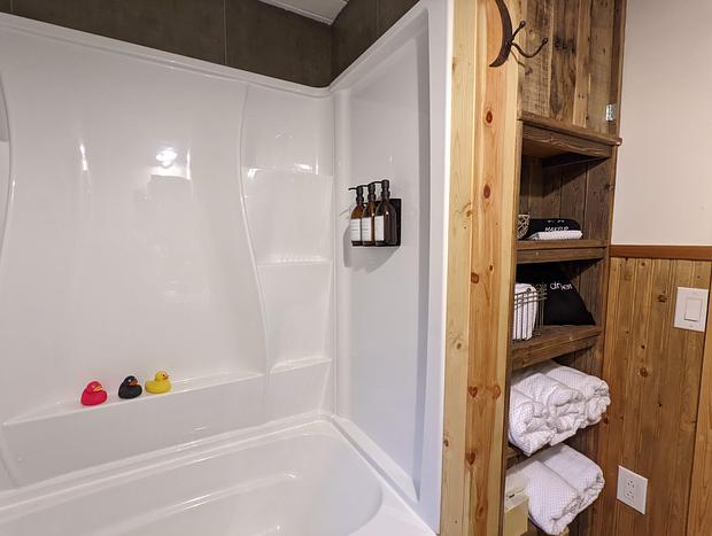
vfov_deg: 78.3
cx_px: 356
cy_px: 268
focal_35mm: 16
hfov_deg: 94.4
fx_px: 330
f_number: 2.2
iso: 475
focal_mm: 2.22
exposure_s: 1/24
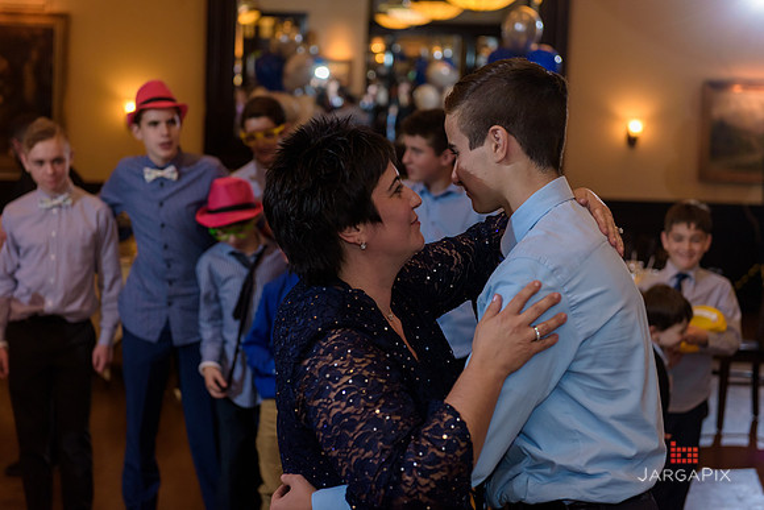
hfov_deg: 28.8
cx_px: 382
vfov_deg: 19.5
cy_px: 255
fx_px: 1486
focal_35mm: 70
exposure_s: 1/125
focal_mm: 70
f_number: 3.2
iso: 1250
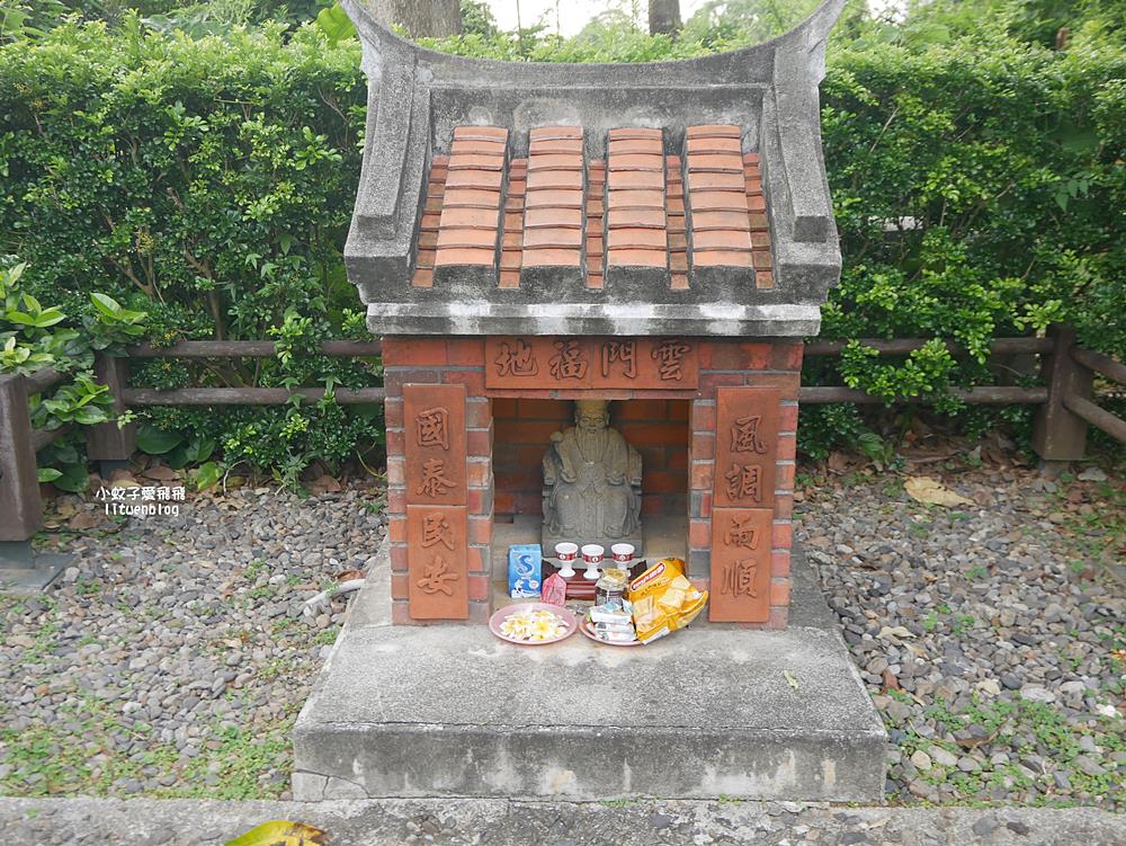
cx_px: 563
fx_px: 1172
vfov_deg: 39.7
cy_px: 423
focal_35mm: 36
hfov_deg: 51.3
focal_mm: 18
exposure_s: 1/60
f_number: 4.2
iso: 320
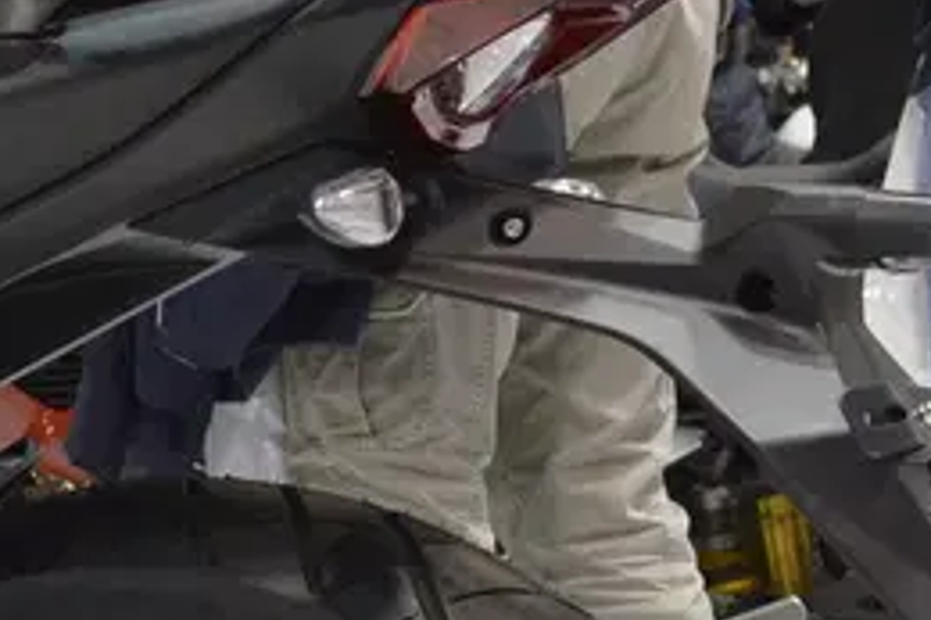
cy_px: 489
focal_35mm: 166
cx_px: -679
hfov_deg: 11.6
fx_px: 4290
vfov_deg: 8.2
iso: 1000
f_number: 5.6
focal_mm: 36
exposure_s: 1/200
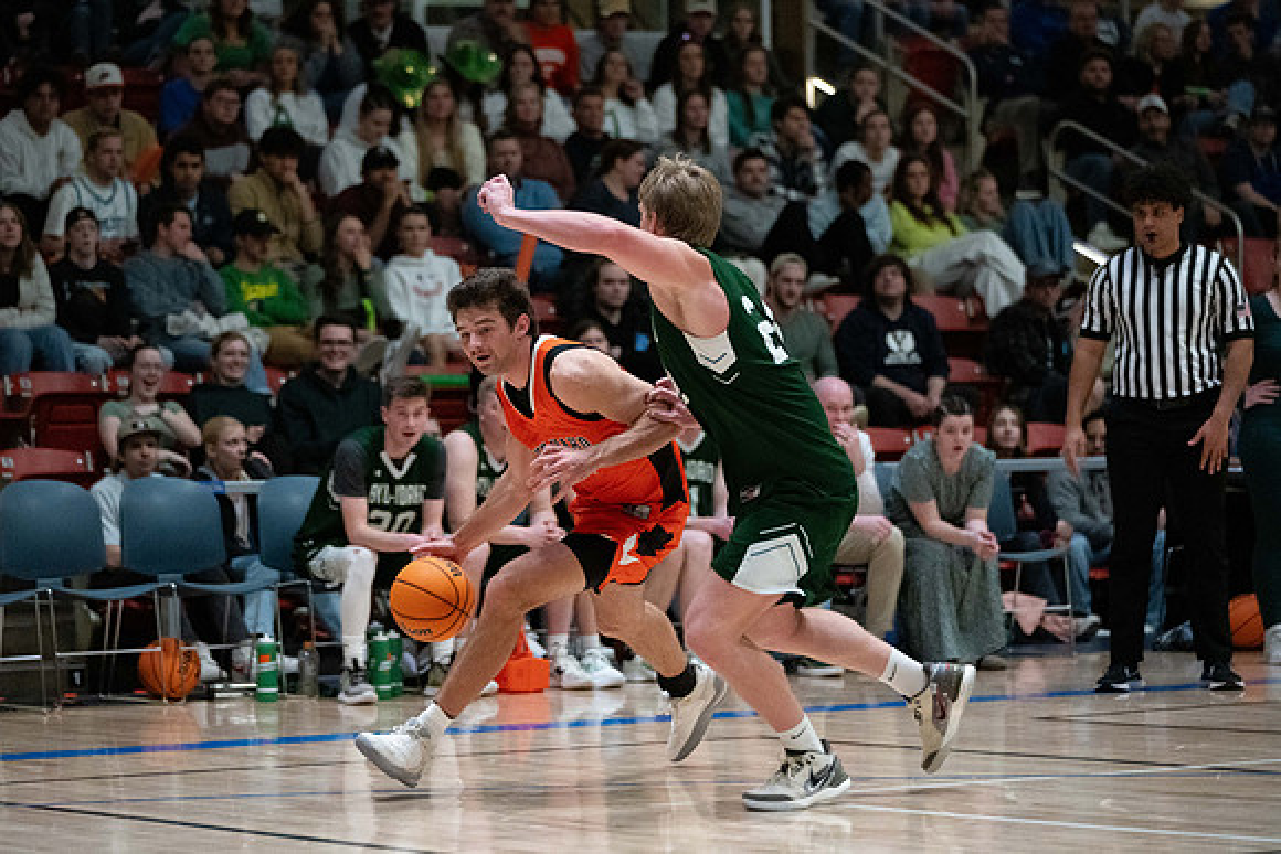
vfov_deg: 10.3
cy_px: 443
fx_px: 4753
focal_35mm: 134
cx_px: 641
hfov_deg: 15.3
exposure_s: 1/800
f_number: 2.8
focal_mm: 125
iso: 10000
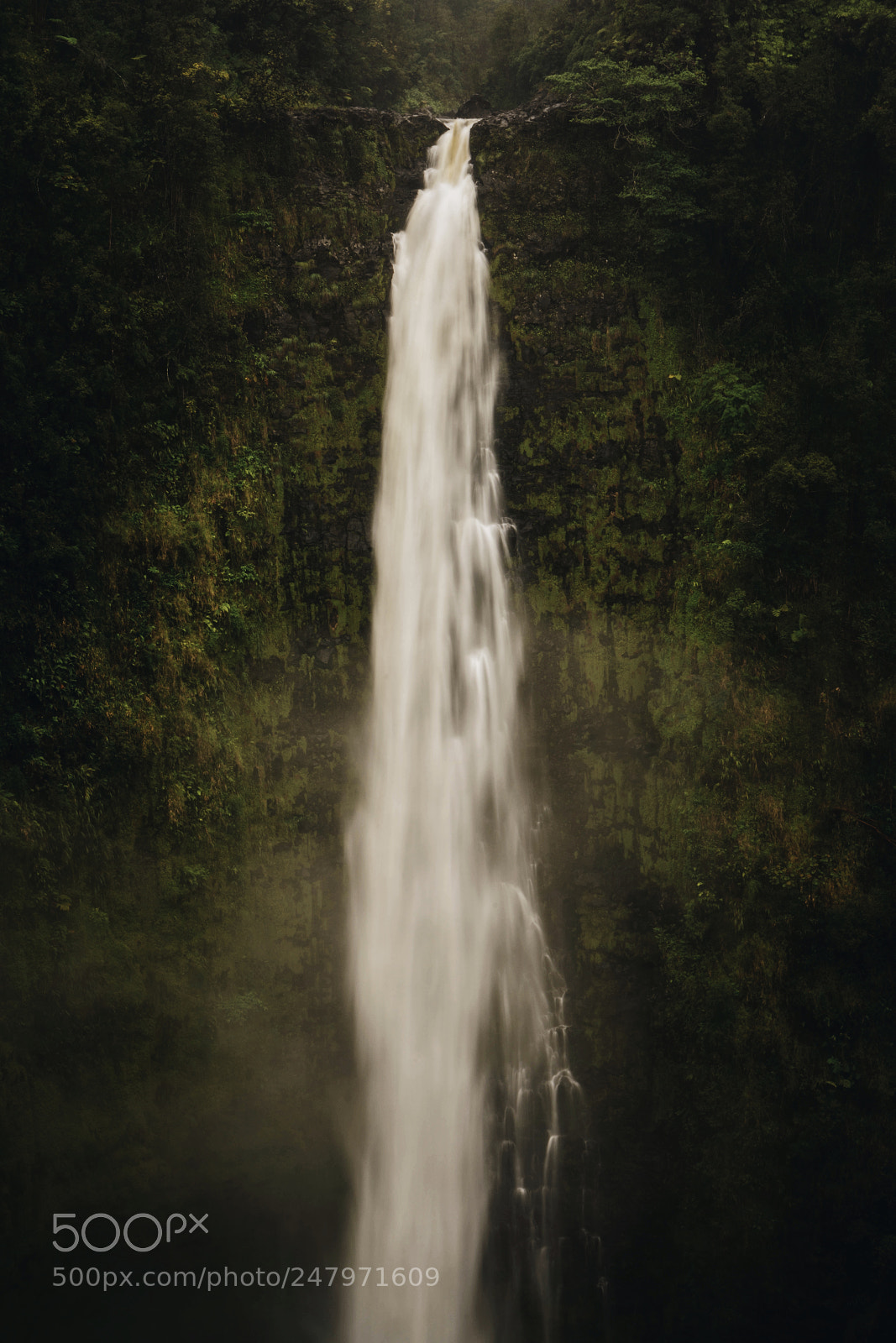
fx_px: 2762
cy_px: 672
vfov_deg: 27.3
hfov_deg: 18.4
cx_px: 448
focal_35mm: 74
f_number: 22
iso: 100
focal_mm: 74
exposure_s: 1/4
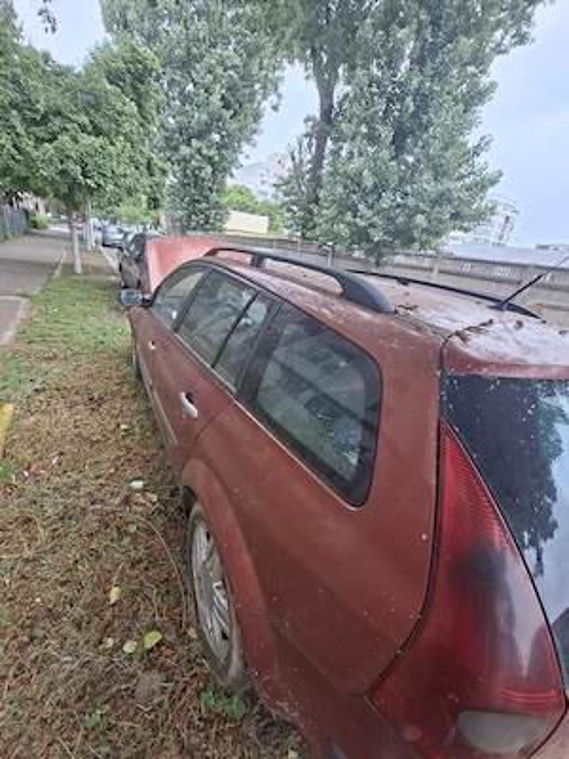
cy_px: 380
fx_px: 285
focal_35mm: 13
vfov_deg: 106.2
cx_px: 284
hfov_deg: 89.9
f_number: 2.2
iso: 50
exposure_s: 1/100
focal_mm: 1.74
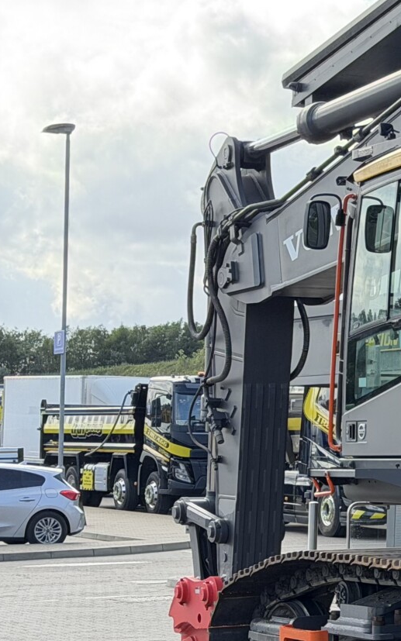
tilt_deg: +2.4
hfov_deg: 10.0
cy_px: 379
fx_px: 2150
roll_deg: -0.5
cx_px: 768
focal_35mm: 123
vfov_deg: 17.0
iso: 100
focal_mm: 6.76
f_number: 1.78
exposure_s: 1/846
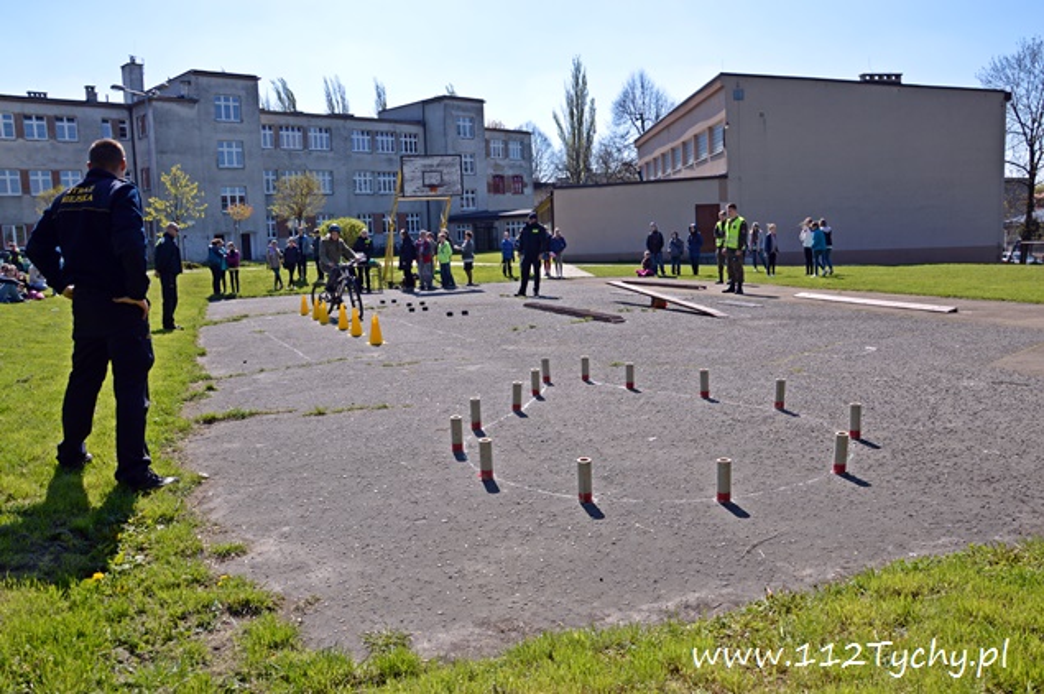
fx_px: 782
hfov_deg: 67.4
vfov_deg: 47.8
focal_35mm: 27
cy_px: 347
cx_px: 522
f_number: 8
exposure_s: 1/250
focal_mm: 18
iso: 100
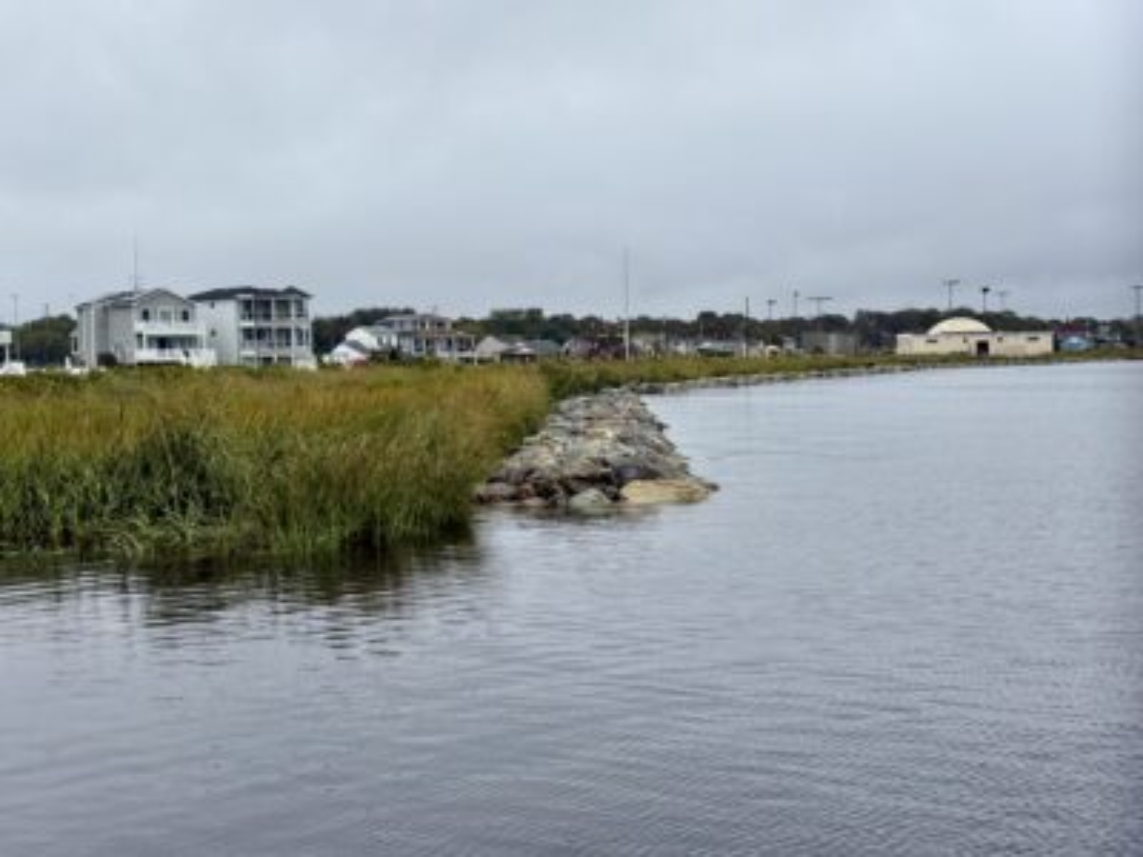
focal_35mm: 48
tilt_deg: -3.0
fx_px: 1585
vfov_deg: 30.3
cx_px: 572
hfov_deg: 39.7
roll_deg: +0.9
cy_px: 428
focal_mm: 6.76
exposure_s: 1/3891
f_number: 1.78
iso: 80
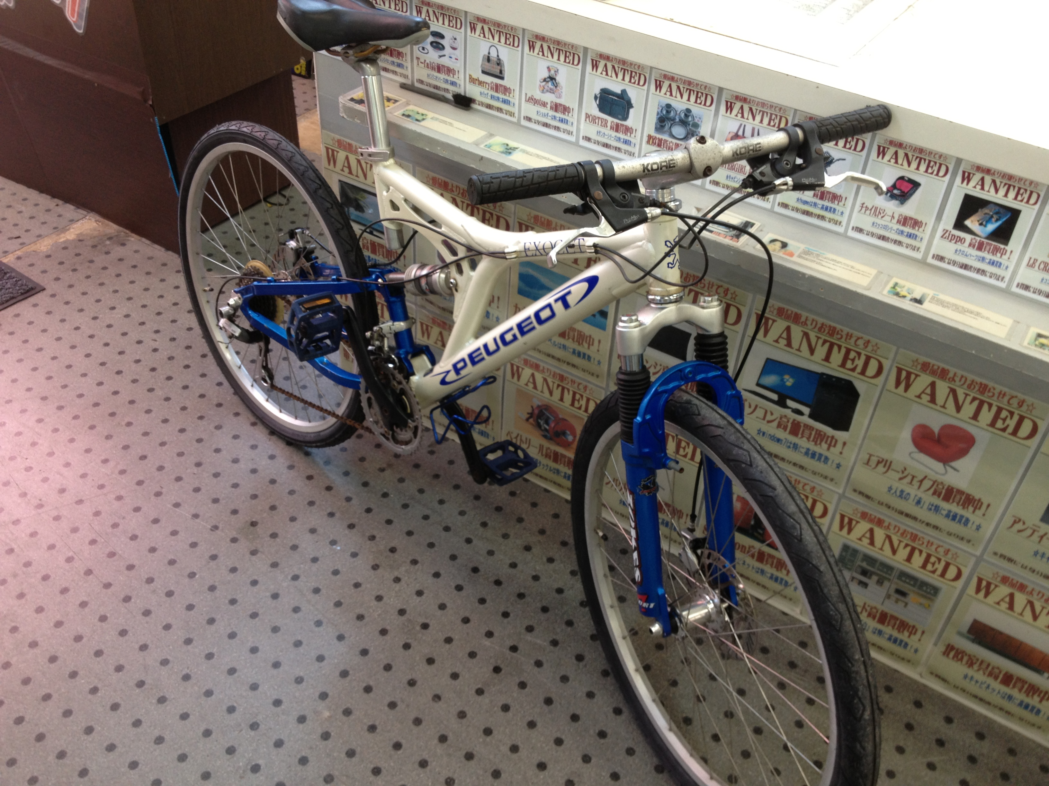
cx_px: 524
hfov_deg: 52.6
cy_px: 393
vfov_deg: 40.7
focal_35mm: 35
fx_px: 1061
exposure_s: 1/20
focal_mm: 4.28
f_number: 2.4
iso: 64
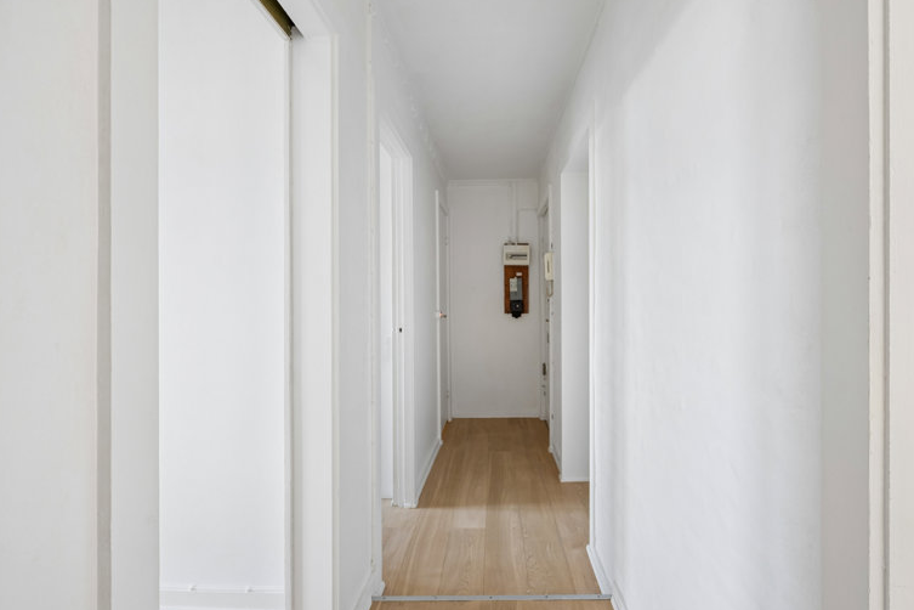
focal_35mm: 17
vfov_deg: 70.4
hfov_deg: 93.2
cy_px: 297
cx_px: 478
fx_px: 432
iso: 400
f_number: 6.3
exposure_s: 1/8
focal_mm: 16
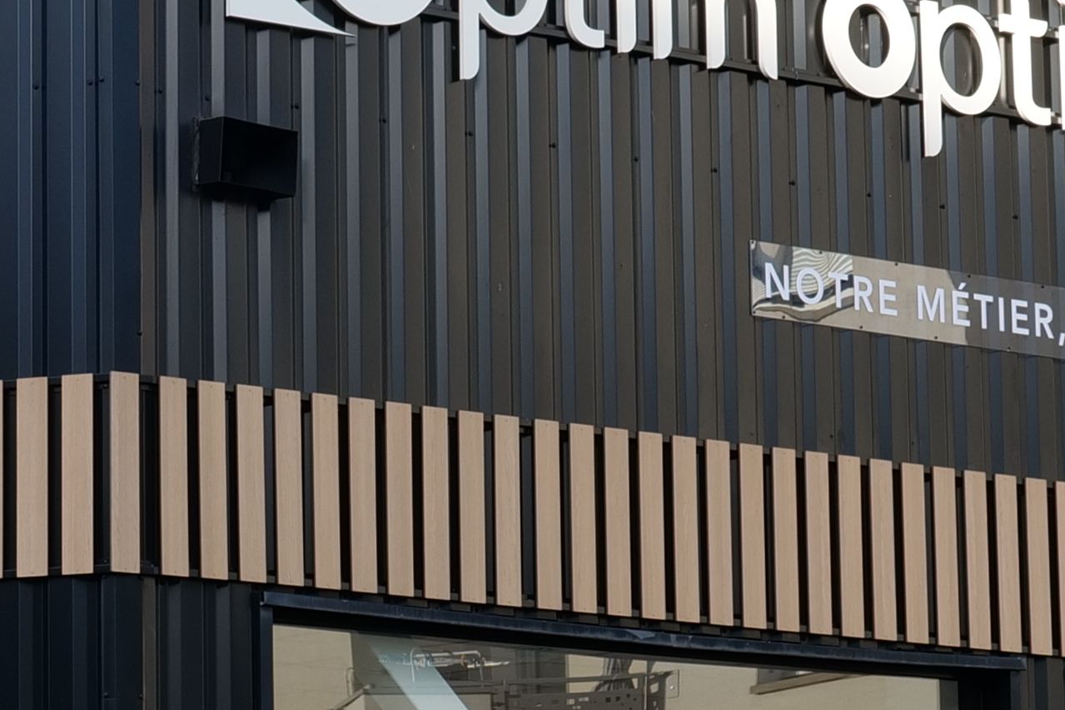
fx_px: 5412
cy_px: 331
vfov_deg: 7.5
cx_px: -99
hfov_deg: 11.1
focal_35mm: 183
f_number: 13
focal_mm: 39
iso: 250
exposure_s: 1/60
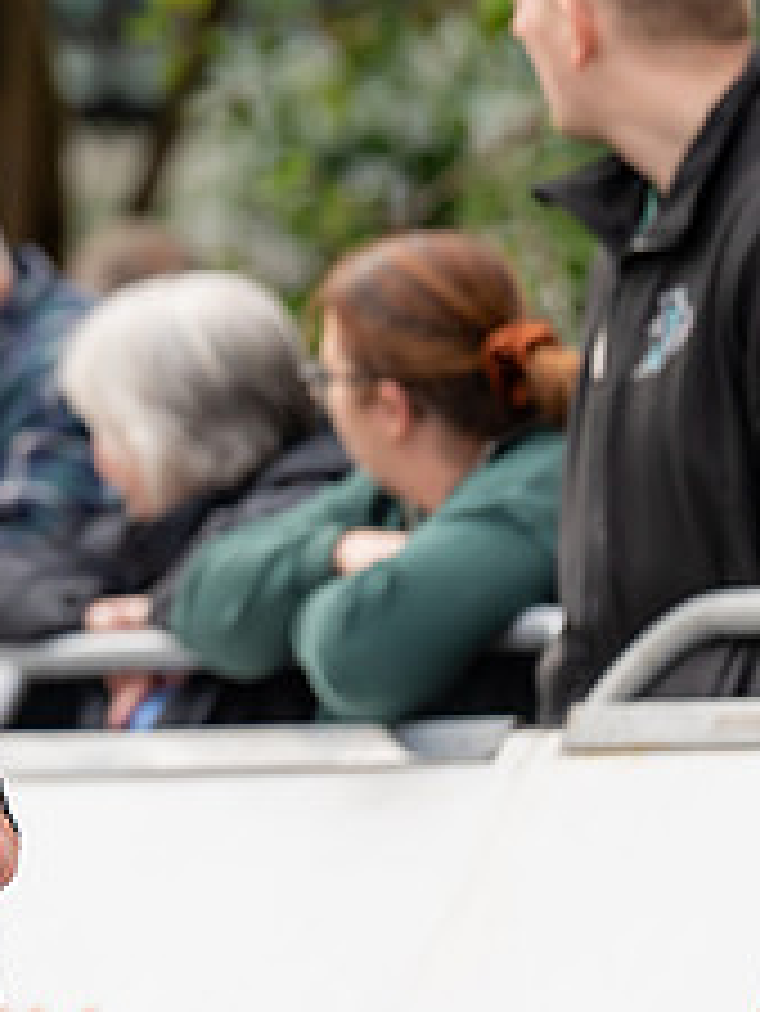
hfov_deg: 3.3
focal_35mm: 451
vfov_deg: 4.4
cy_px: 241
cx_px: -472
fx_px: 13190
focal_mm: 182
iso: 400
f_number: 3.2
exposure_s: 1/1000
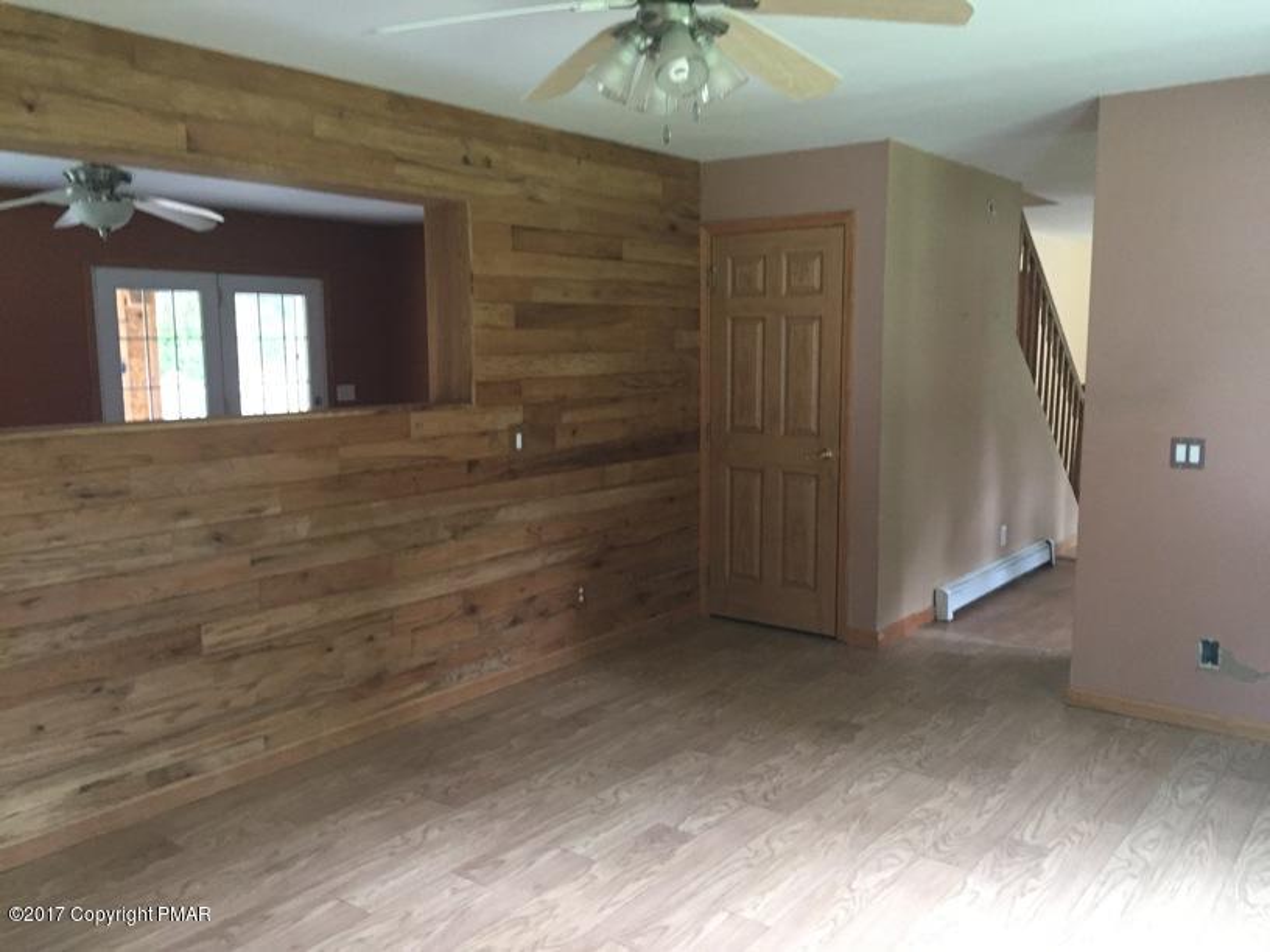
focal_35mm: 29
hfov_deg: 61.7
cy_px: 476
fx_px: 1064
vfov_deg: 48.2
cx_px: 635
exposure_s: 1/17
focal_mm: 4.15
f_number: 2.2
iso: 250
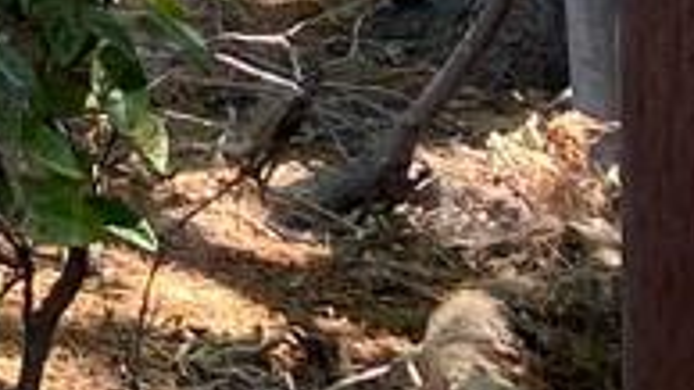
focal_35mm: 219
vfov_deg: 4.7
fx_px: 4029
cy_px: -1465
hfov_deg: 8.1
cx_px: -1520
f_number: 1.8
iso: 32
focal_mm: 4.25
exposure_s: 1/125
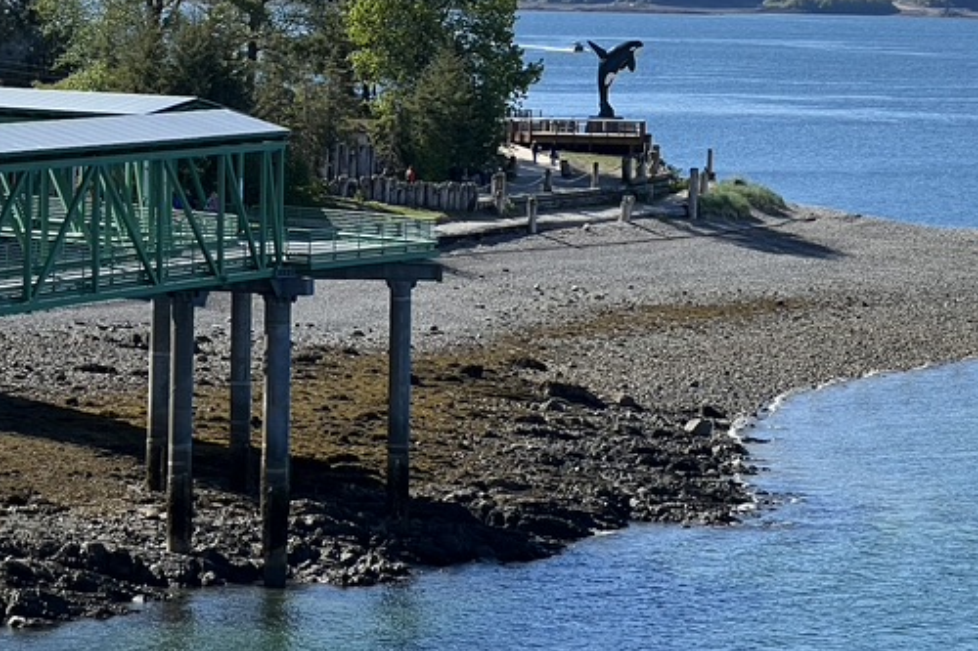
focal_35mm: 164
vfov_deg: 8.3
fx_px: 4454
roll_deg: -0.3
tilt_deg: -1.0
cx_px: 534
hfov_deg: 12.5
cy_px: 72
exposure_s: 1/968
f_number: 2.8
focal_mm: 9
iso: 32
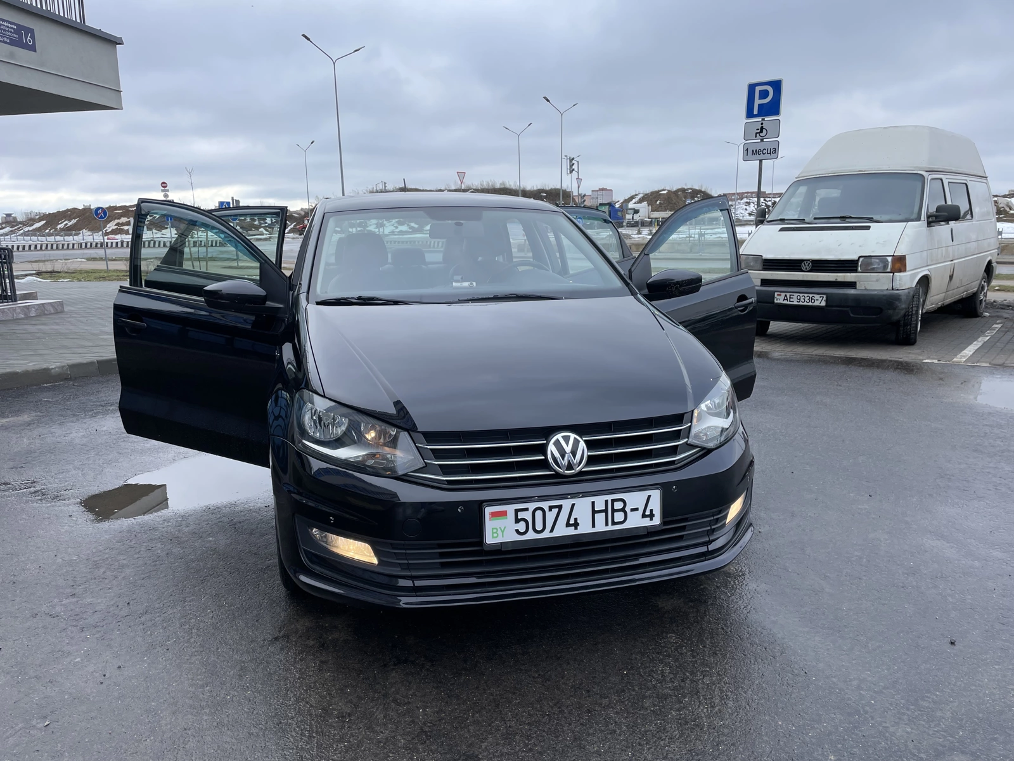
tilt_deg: -12.7
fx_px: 762
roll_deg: +0.5
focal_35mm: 26
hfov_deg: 67.3
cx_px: 507
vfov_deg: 53.1
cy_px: 380
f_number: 1.6
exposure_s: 1/932
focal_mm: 4.2
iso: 32
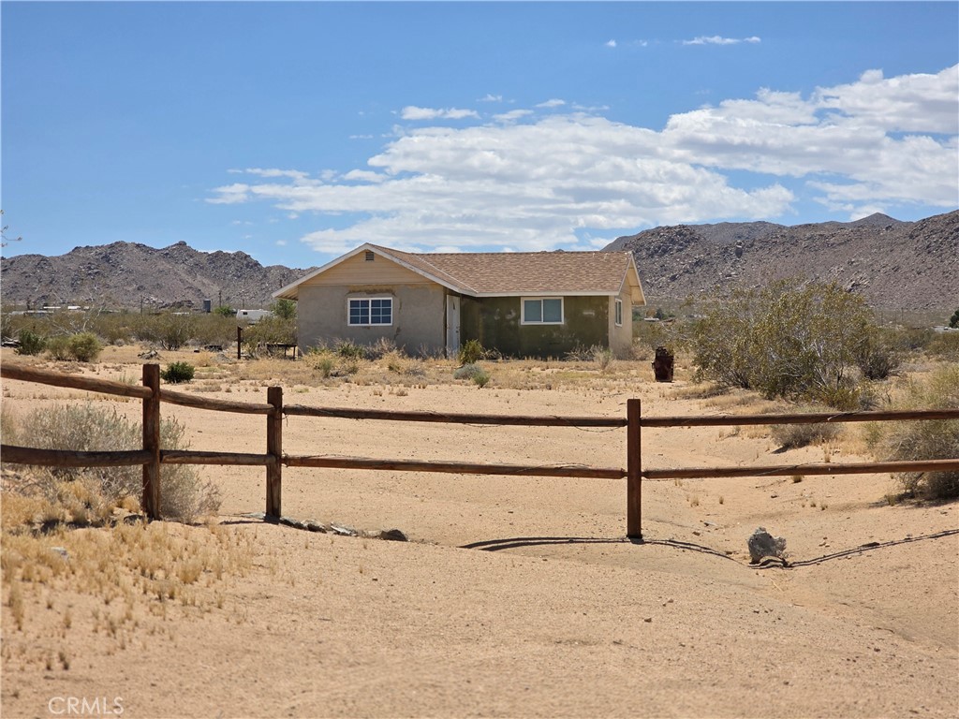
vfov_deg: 21.3
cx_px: 480
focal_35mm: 69
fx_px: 1912
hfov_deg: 28.2
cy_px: 360
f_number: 2.4
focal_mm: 7.9
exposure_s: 1/4643
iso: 50
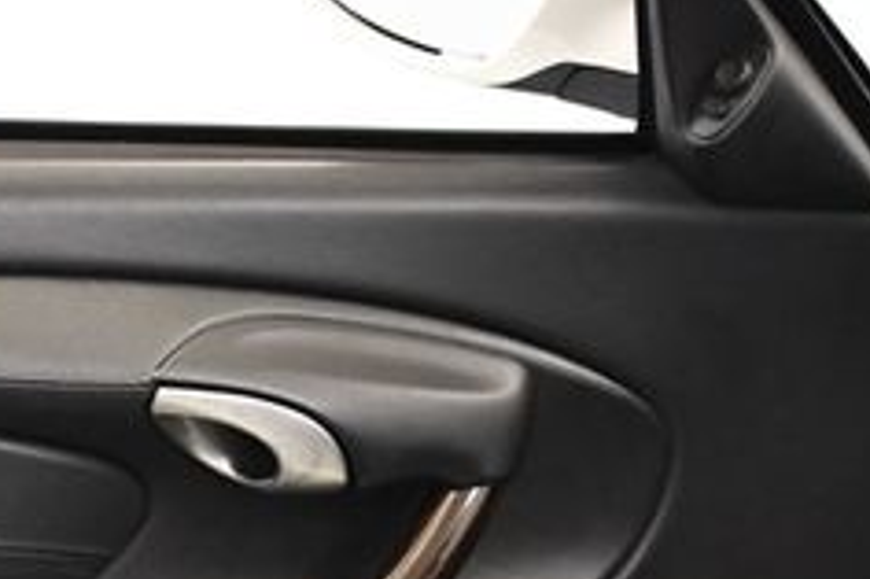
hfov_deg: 15.3
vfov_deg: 10.4
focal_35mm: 130
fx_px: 3139
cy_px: 594
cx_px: -111
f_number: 4.5
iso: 3200
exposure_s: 1/100
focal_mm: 32
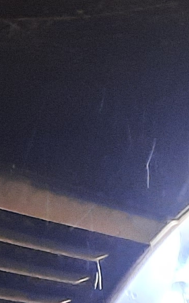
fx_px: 1492
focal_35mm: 181
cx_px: 477
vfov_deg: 11.6
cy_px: 194
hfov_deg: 6.8
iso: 800
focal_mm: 4.6
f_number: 2
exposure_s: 1/20
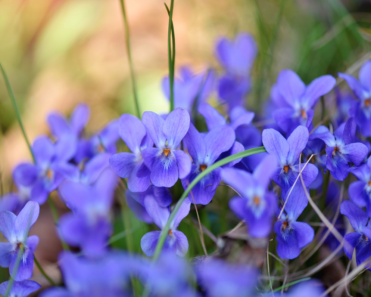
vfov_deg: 13.0
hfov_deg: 16.2
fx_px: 1307
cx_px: 188
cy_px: 149
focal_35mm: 119
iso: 200
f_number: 3.5
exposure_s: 1/320
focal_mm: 105
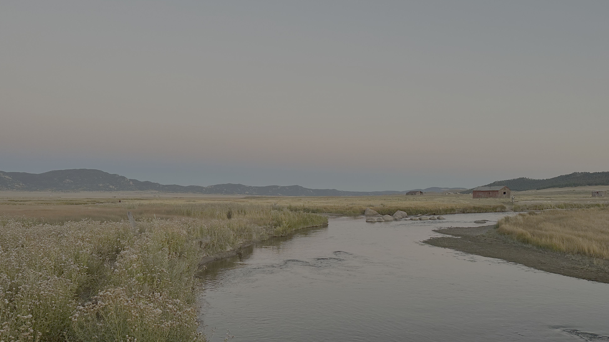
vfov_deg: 42.5
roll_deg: -0.1
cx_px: 311
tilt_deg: -2.7
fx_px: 436
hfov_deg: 69.9
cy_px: 217
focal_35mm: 27
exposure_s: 1/121
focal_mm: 6.86
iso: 200
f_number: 1.78
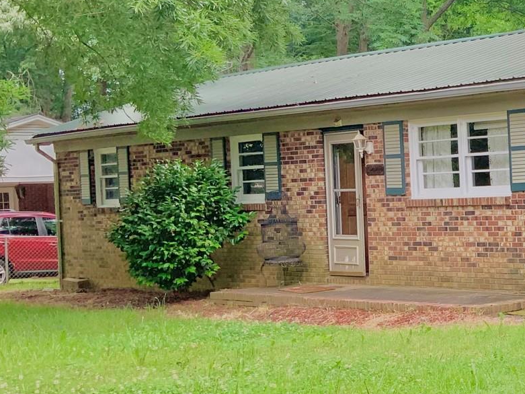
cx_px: 652
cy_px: 218
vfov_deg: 19.4
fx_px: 1153
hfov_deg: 23.2
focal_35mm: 76
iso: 16
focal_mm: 3
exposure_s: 1/156
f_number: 1.8
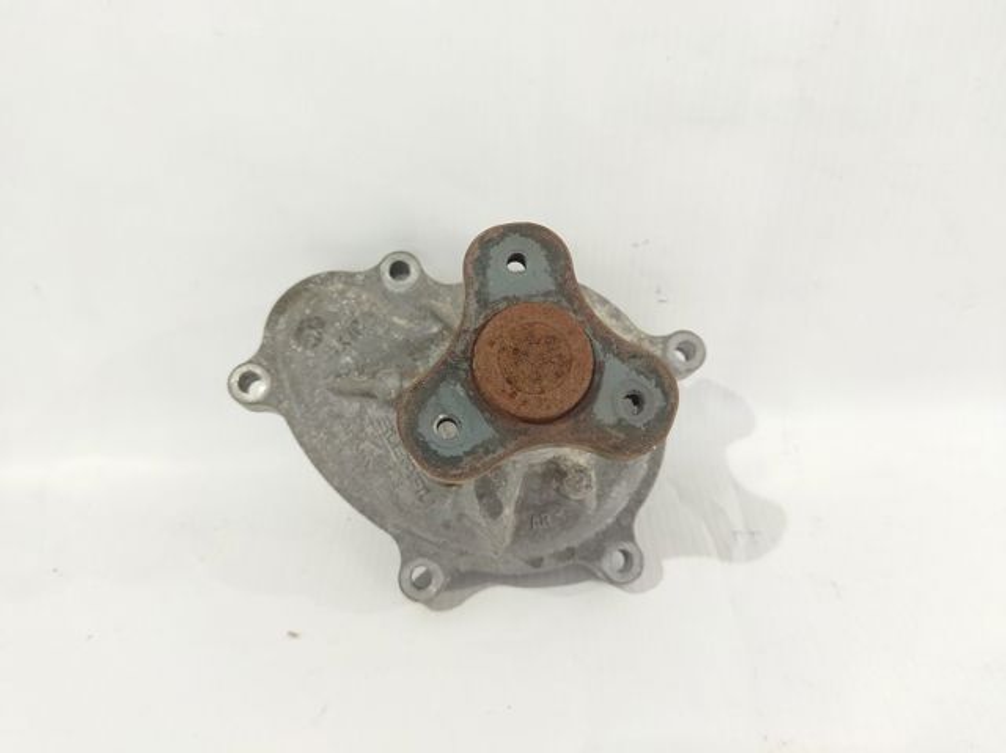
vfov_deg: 51.3
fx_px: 784
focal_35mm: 27
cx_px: 503
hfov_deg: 65.4
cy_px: 376
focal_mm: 4.71
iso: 303
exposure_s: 1/50
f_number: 1.79
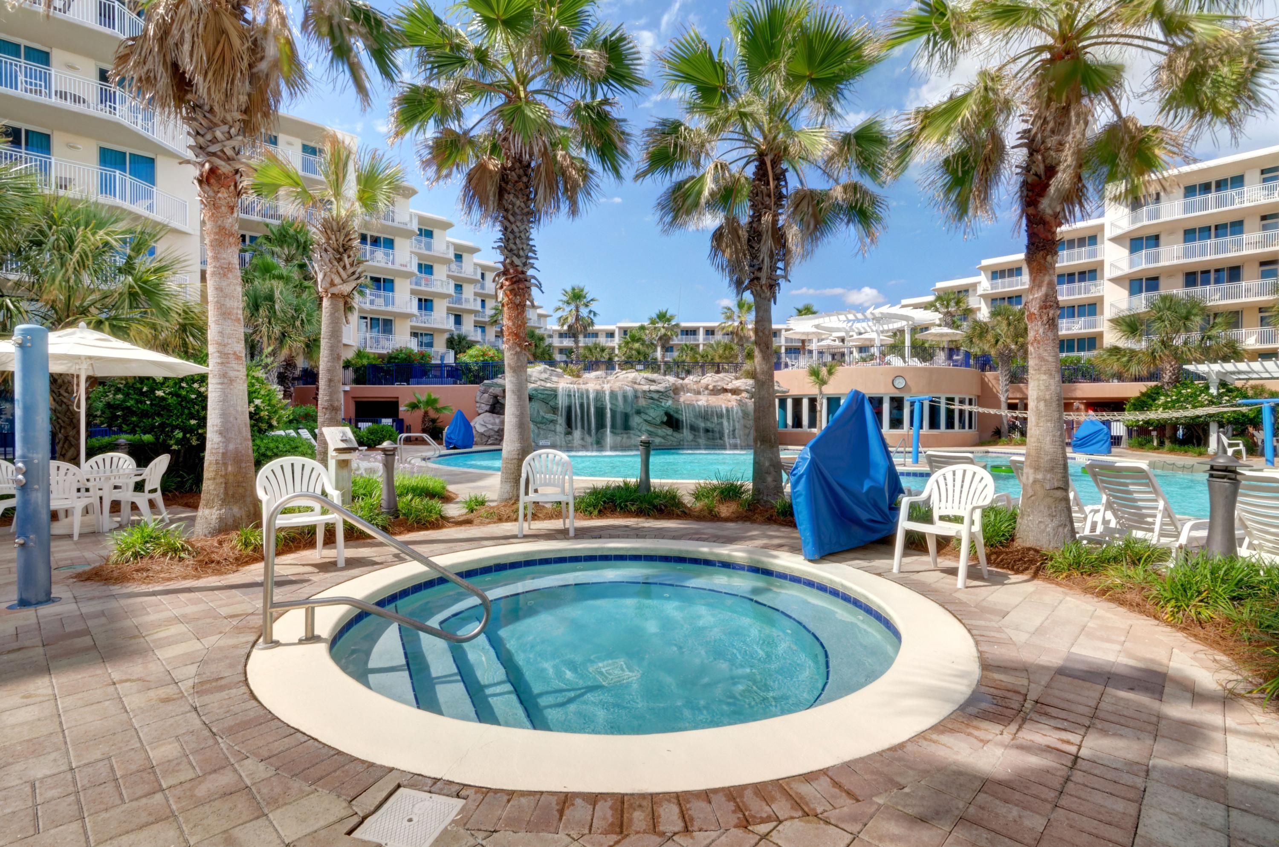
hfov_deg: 95.1
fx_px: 585
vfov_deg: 71.8
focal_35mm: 16
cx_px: 640
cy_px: 424
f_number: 22
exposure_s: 1/125
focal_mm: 11
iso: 100
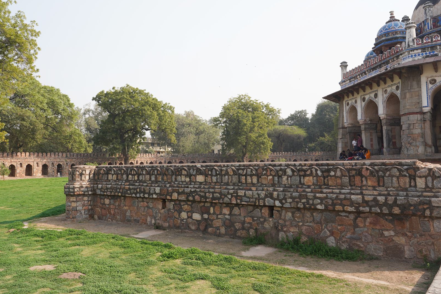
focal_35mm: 30
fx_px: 368
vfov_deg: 43.5
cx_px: 198
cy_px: 129
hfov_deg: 61.8
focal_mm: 24
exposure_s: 1/100
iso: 100
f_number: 9
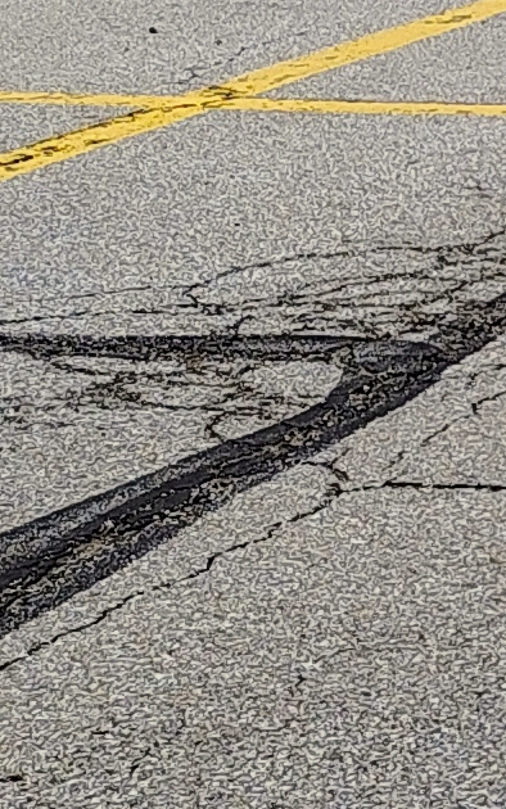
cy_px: 293
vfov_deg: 12.7
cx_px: 2236
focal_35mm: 165
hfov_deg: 6.1
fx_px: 3639
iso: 100
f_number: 1.8
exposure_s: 1/1092
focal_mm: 5.56
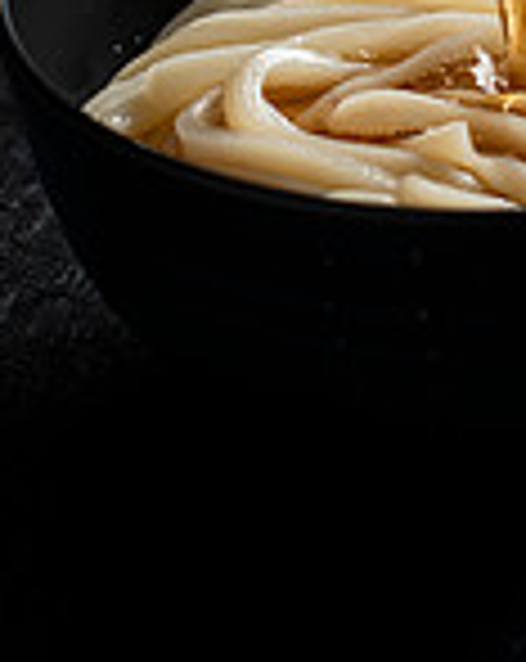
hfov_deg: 10.6
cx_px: 490
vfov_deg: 13.2
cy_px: -18
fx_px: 2811
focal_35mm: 144
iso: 100
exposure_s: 1/200
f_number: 5.6
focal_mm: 50
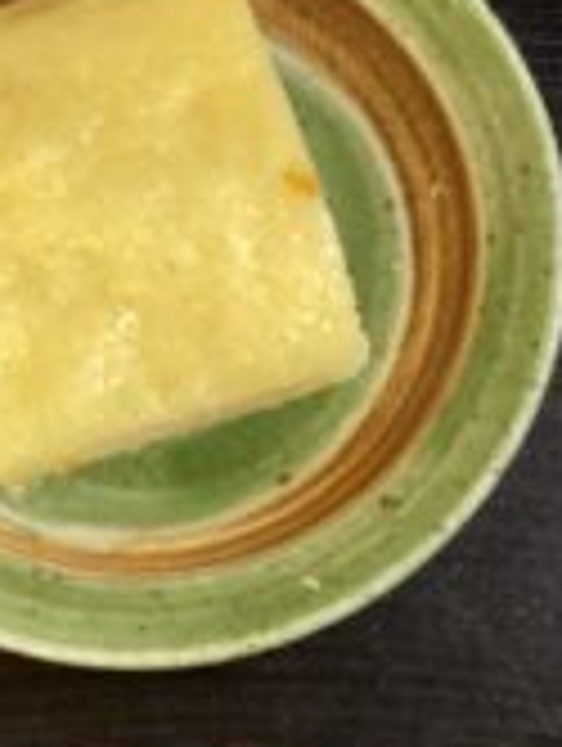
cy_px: 218
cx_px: 155
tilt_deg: -74.8
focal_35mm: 70
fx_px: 1511
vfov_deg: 27.5
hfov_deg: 20.9
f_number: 2.4
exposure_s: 1/33
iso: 250
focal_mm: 3.3
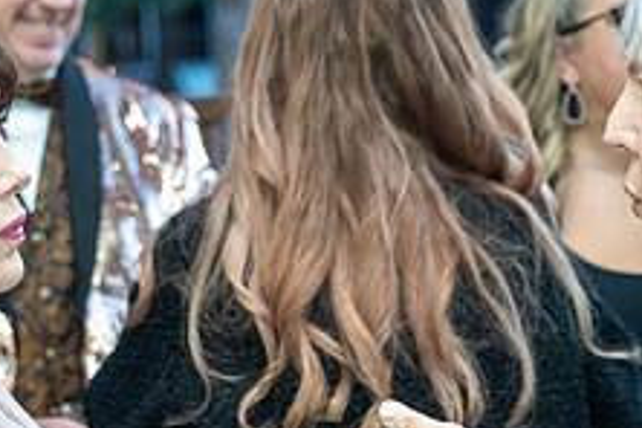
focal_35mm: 178
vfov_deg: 7.7
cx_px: 237
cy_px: 314
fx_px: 3174
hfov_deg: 11.5
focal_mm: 68
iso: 1600
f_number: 4
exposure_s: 1/160
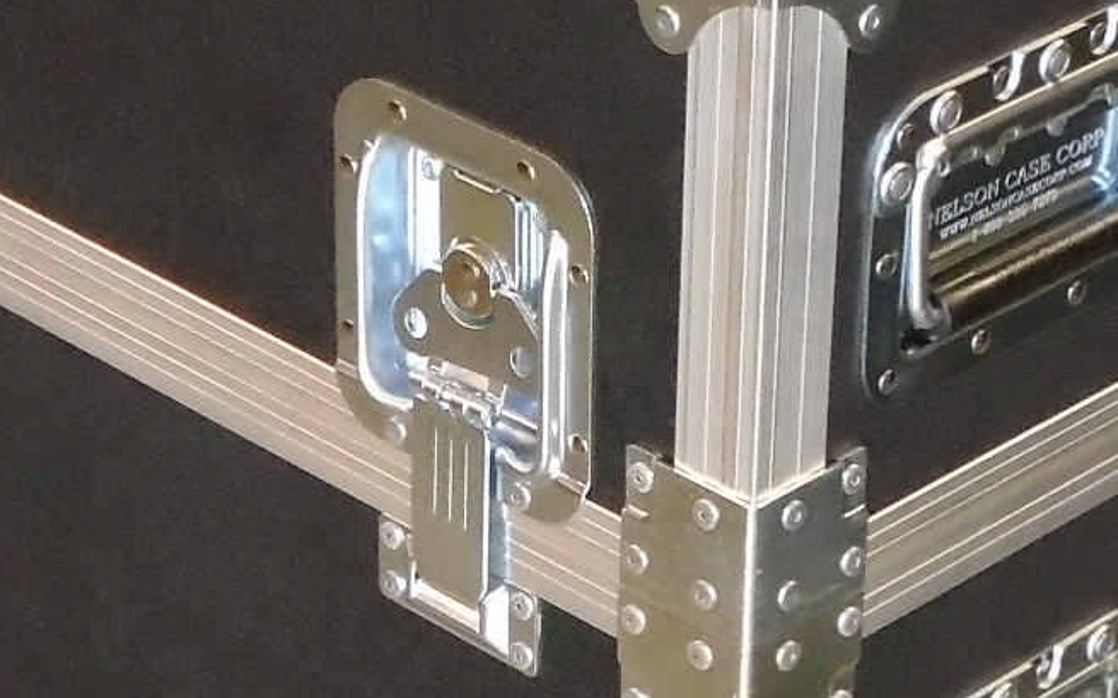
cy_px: 406
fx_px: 4600
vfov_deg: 8.7
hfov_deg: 13.9
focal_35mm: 151
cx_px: 517
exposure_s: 1/40
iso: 400
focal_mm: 6.4
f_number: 3.8
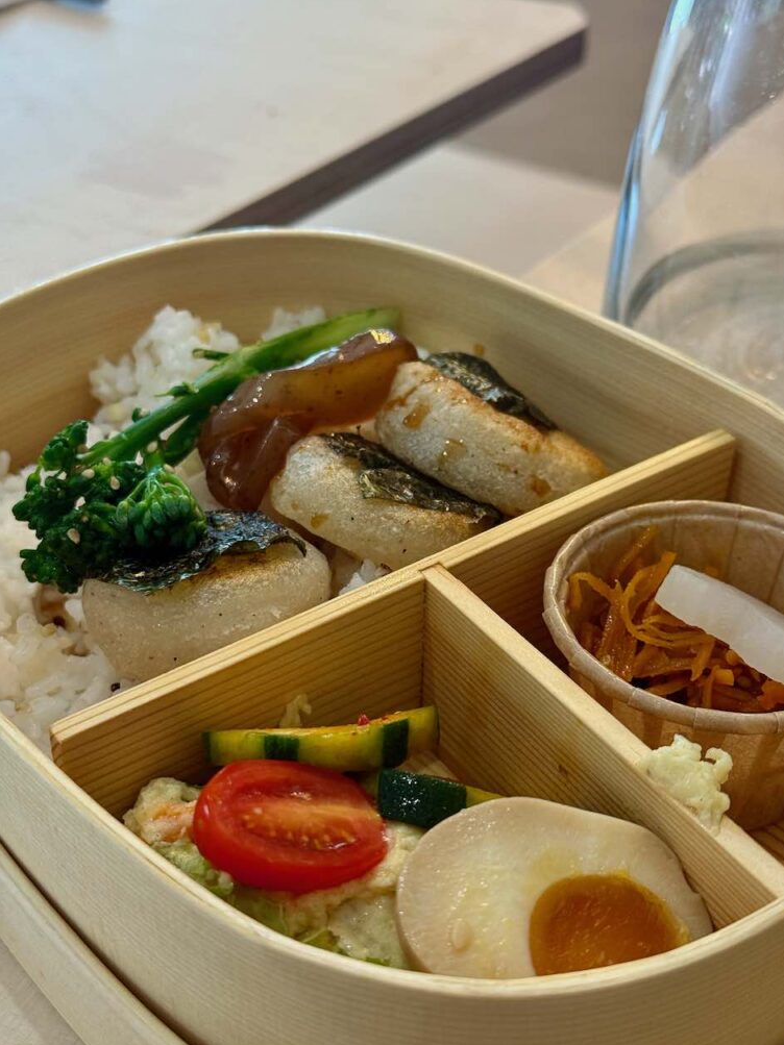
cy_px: 516
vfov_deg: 38.9
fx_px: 1480
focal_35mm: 49
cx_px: 399
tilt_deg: -37.7
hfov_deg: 29.7
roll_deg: +0.9
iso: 125
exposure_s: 1/80
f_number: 1.78
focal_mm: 6.76
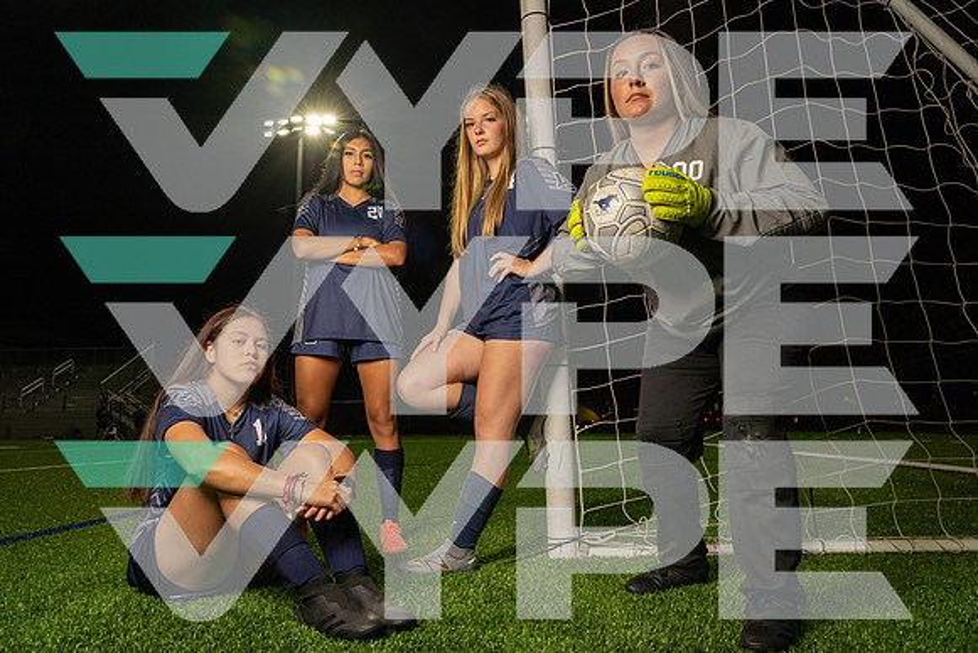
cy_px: 326
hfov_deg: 73.7
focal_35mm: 24
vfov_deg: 53.2
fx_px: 652
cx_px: 489
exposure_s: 1/200
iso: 500
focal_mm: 24
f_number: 7.1
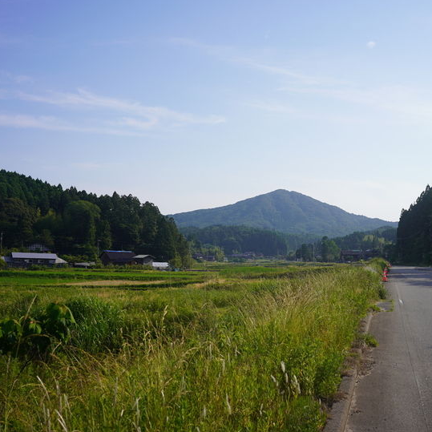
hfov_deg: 37.2
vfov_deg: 37.6
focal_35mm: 45
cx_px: 283
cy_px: 215
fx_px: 635
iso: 100
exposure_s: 1/640
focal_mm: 35
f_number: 5.6
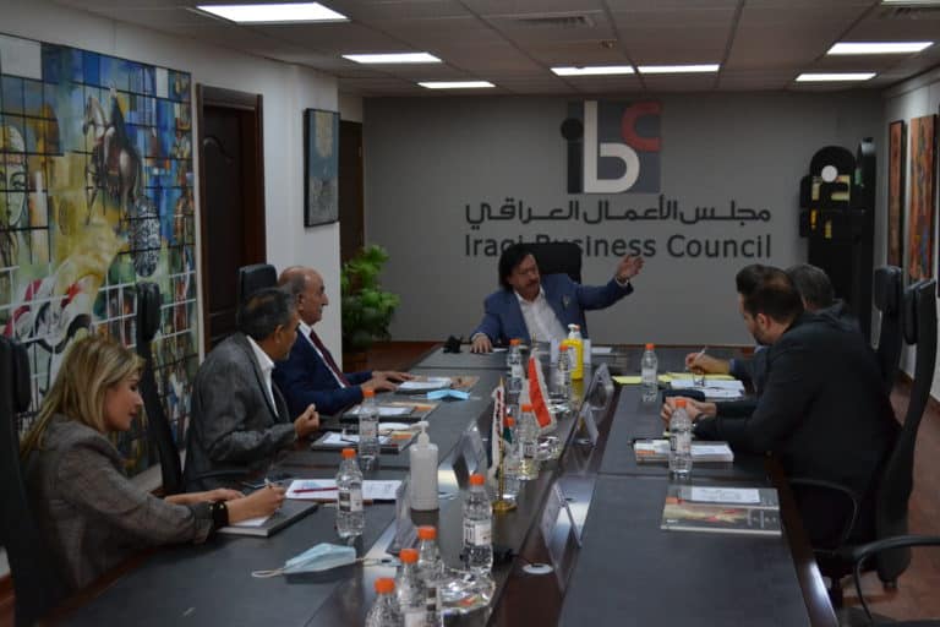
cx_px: 470
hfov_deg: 41.1
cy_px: 314
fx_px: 1253
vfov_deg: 28.1
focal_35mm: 48
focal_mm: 32
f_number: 5.6
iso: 1600
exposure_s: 1/320
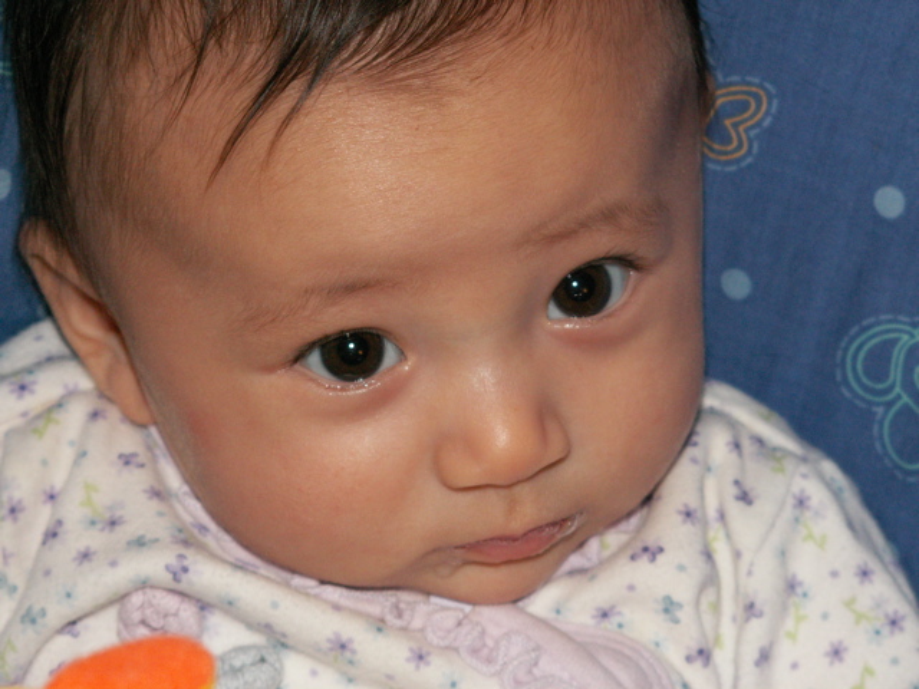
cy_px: 344
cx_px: 460
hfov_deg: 16.0
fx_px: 3265
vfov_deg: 12.0
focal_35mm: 123
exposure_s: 1/40
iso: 160
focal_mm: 20.11
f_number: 4
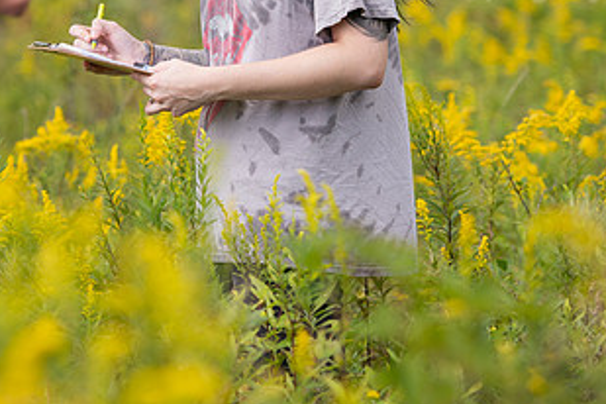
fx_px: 3855
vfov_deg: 6.0
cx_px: 161
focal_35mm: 229
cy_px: 30
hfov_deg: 9.0
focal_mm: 122
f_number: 3.2
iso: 100
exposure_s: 1/640
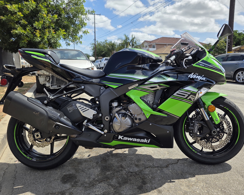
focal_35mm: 24
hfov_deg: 70.3
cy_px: 98
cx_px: 125
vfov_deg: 58.8
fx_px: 173
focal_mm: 6.3
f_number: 1.7
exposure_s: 1/4766
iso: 80
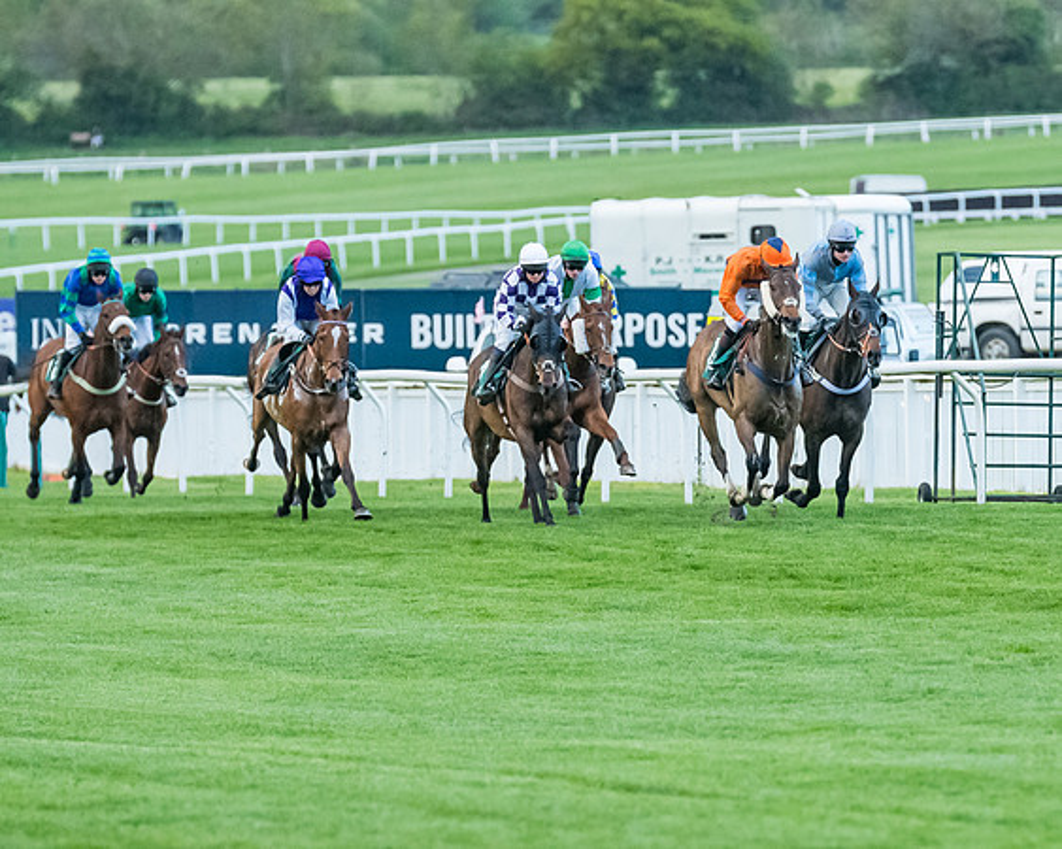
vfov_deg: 3.3
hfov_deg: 4.1
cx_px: 687
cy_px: 471
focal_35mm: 469
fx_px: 14731
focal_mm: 250
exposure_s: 1/2000
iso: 4000
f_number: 4
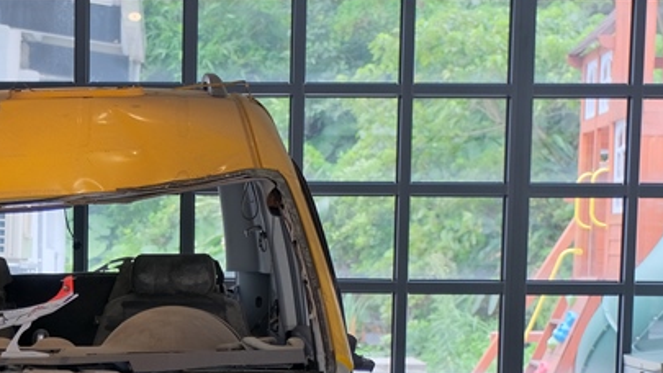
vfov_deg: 11.1
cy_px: 515
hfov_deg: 19.9
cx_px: 103
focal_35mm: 106
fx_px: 1864
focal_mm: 27.4
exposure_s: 1/160
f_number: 2.8
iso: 400
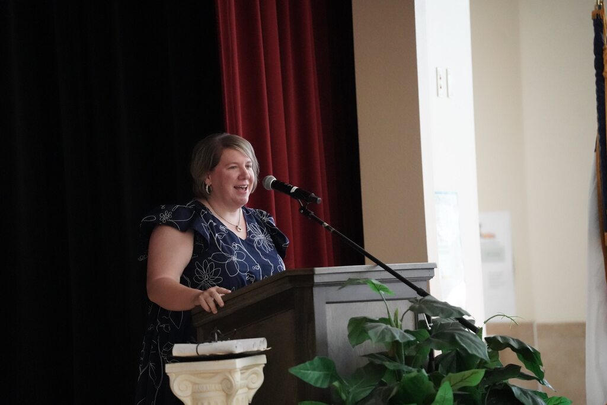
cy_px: 202
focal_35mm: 169
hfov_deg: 12.2
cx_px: 304
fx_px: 2850
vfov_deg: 8.1
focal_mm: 169
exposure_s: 1/2000
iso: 20000
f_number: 3.2
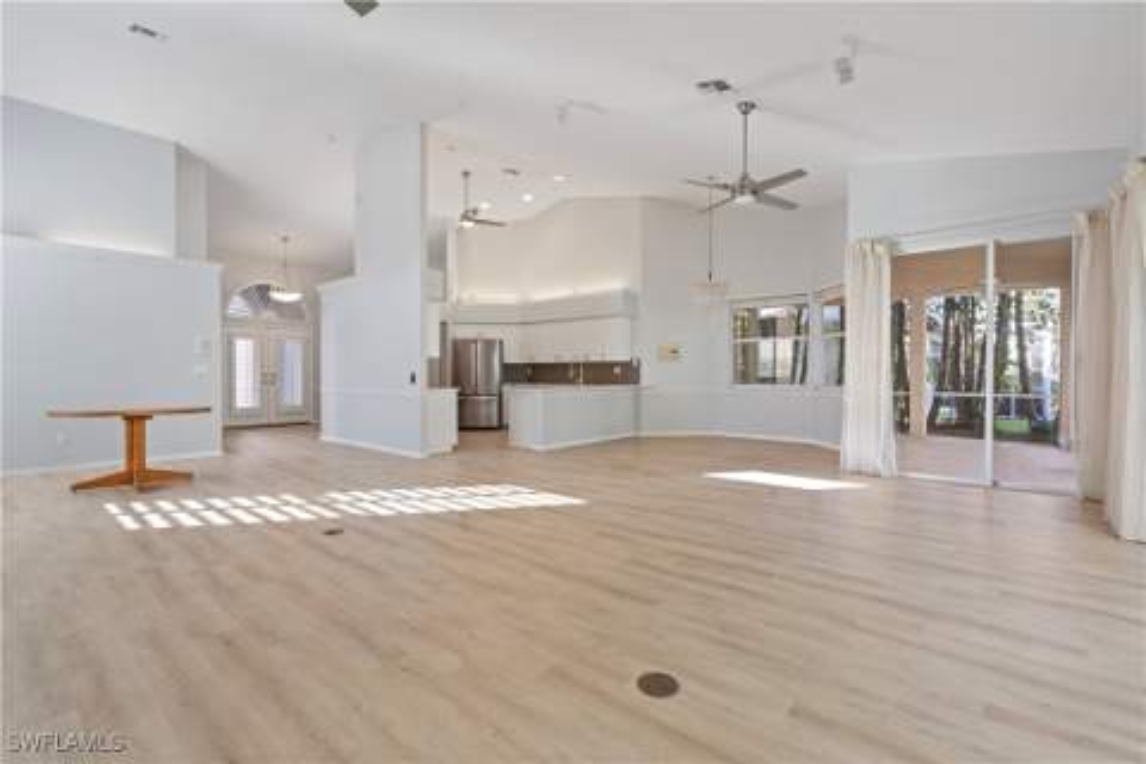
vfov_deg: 73.7
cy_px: 382
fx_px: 509
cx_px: 573
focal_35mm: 16
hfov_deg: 96.7
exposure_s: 1/2
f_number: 8
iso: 100
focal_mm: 16
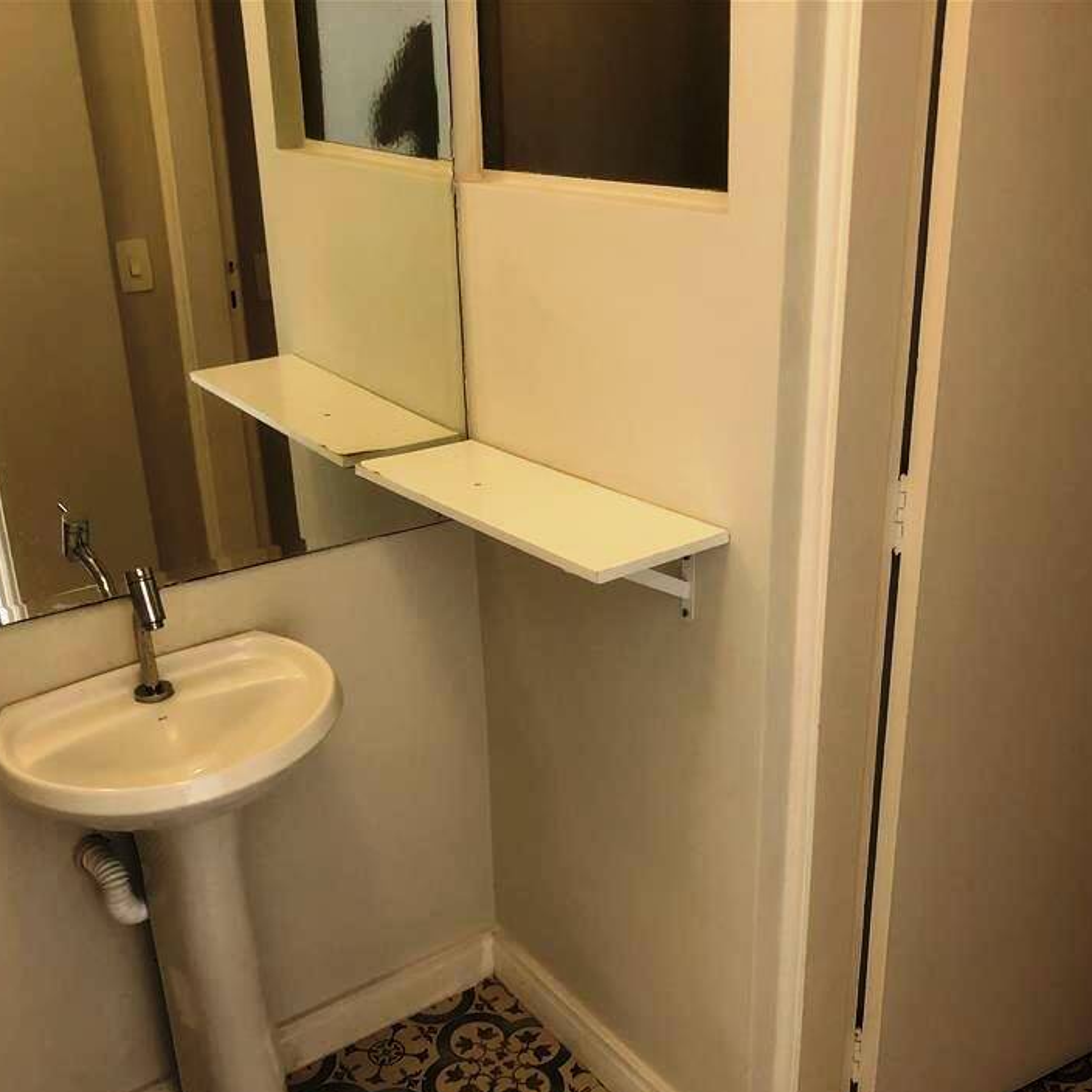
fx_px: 1285
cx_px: 603
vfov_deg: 46.0
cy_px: 594
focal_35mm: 36
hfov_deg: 46.0
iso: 40
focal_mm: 4
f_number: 1.8
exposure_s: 1/24
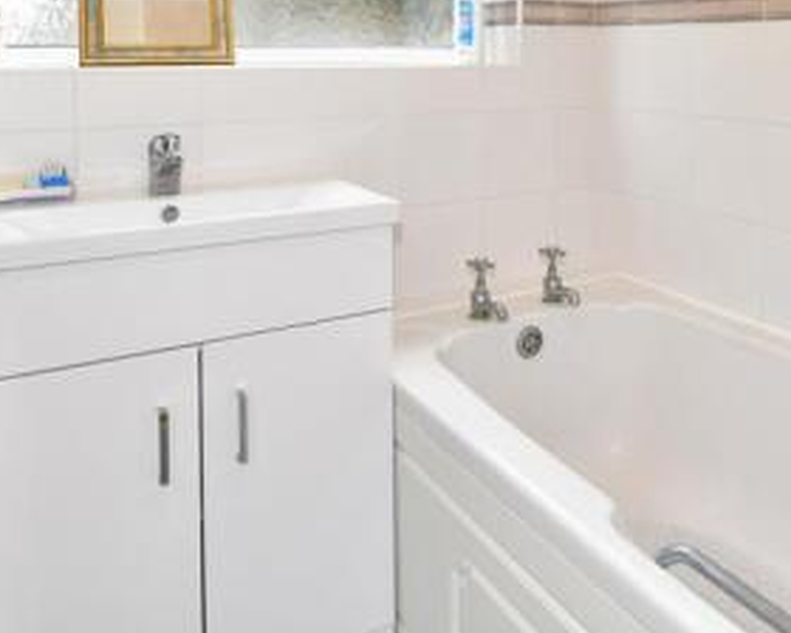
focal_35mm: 33
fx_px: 773
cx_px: 588
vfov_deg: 40.8
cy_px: 52
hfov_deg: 52.0
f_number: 8
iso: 200
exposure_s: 1/5
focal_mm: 10
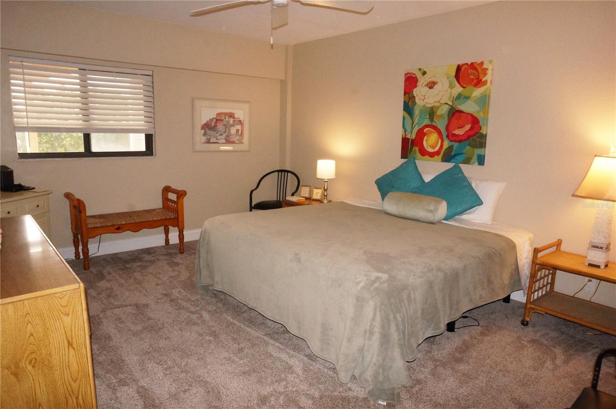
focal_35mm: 24
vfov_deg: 53.0
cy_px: 204
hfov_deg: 73.8
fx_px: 410
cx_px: 308
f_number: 13
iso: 3200
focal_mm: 16
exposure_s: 1/60
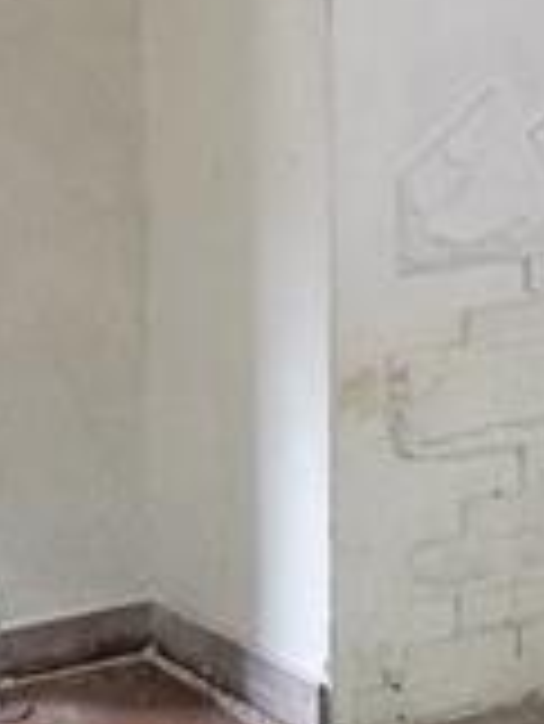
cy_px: 216
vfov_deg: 15.8
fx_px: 2595
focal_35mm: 124
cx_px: 342
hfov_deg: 12.0
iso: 200
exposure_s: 1/24
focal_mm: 4.2
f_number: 1.7
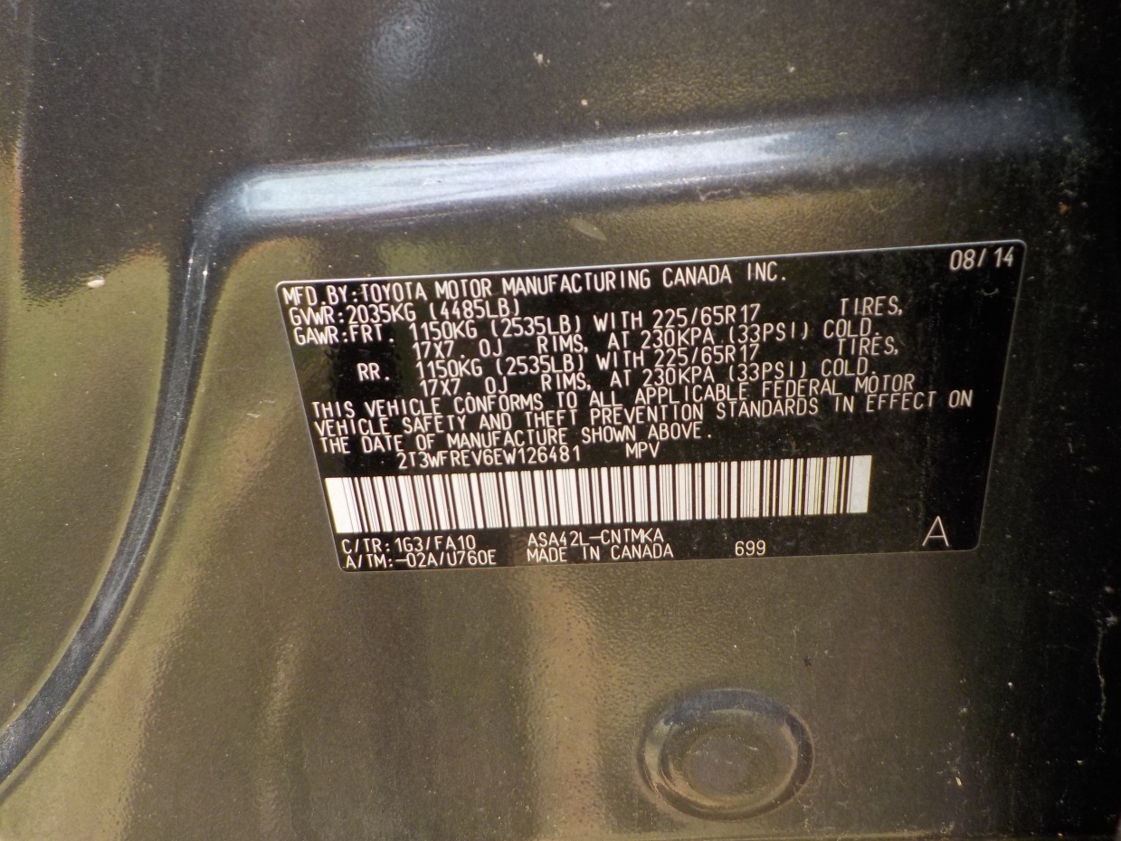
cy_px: 413
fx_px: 1004
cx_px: 555
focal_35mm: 31
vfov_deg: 45.4
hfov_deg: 58.4
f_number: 3.3
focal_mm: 4.1
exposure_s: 1/160
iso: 125
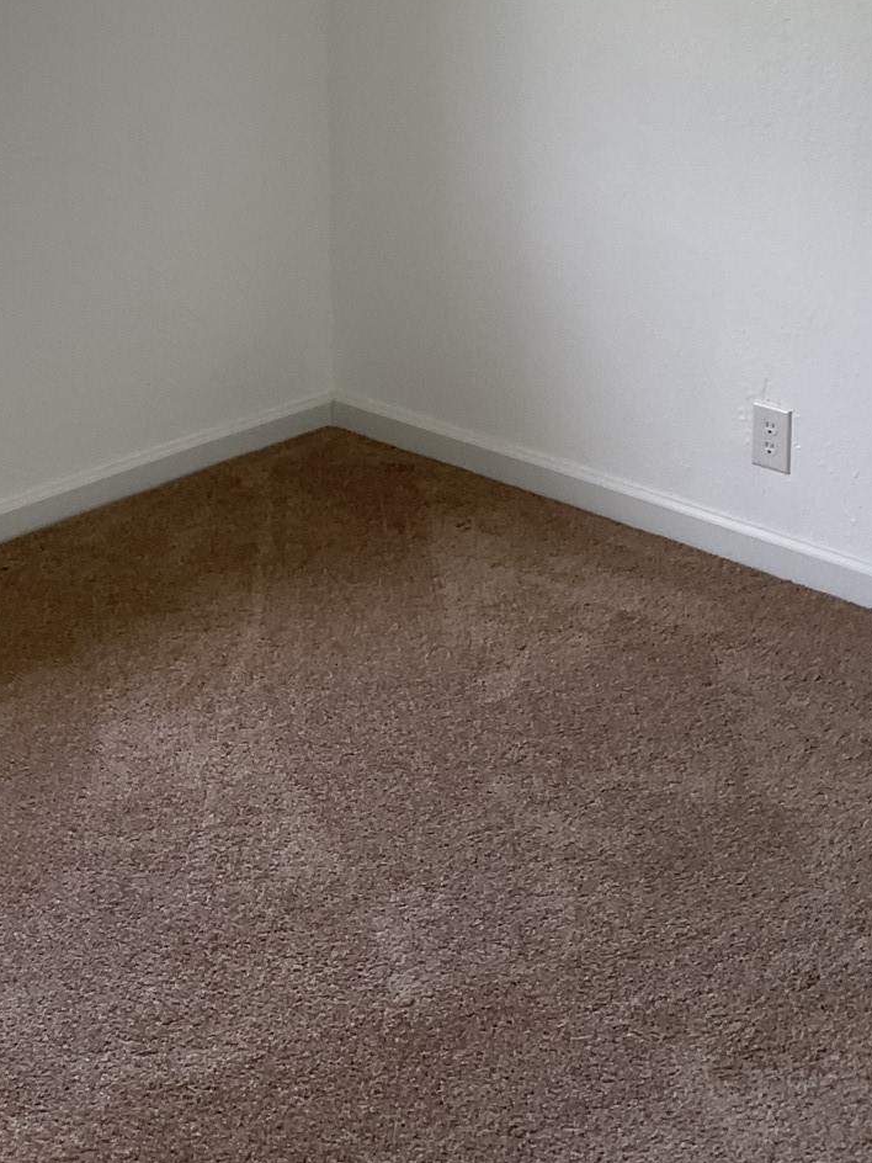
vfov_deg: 31.2
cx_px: 328
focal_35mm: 59
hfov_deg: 24.7
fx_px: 1982
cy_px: 122
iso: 50
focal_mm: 3
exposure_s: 1/120
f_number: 1.8
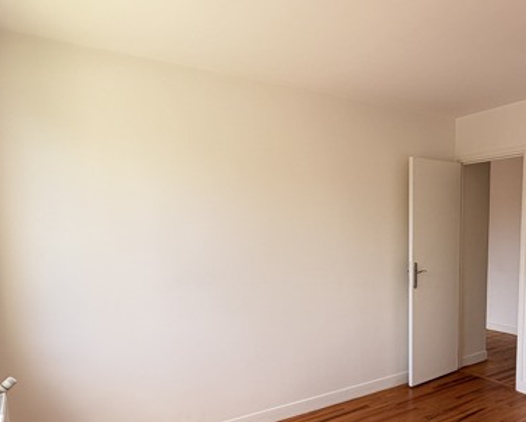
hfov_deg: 58.7
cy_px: 282
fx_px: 452
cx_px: 360
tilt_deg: -8.0
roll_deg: +1.2
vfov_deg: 49.1
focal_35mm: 29
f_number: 2.2
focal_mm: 2.22
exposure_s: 1/121
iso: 50
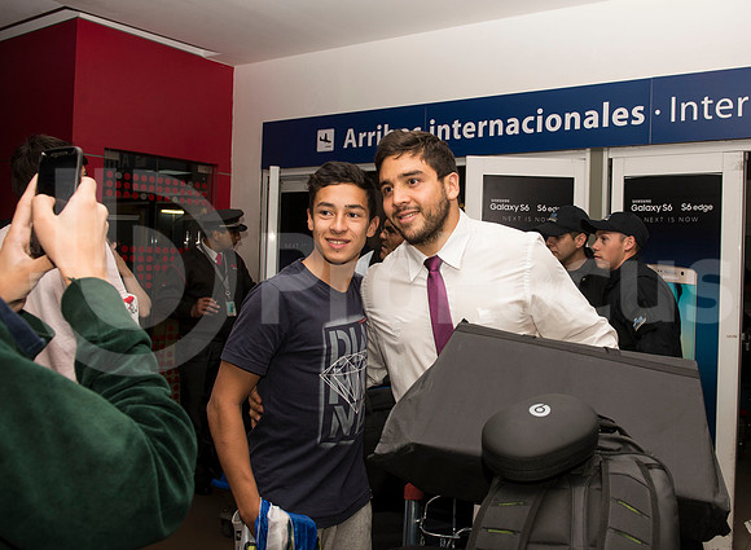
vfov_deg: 41.9
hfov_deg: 54.9
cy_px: 258
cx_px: 444
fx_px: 718
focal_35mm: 33
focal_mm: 27
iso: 500
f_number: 7.1
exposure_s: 1/160
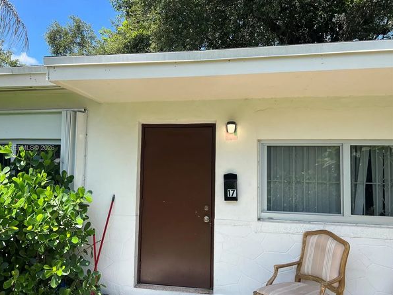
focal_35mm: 28
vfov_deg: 49.8
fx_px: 318
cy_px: 148
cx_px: 184
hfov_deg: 63.4
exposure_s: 1/1621
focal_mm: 5.7
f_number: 1.5
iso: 50
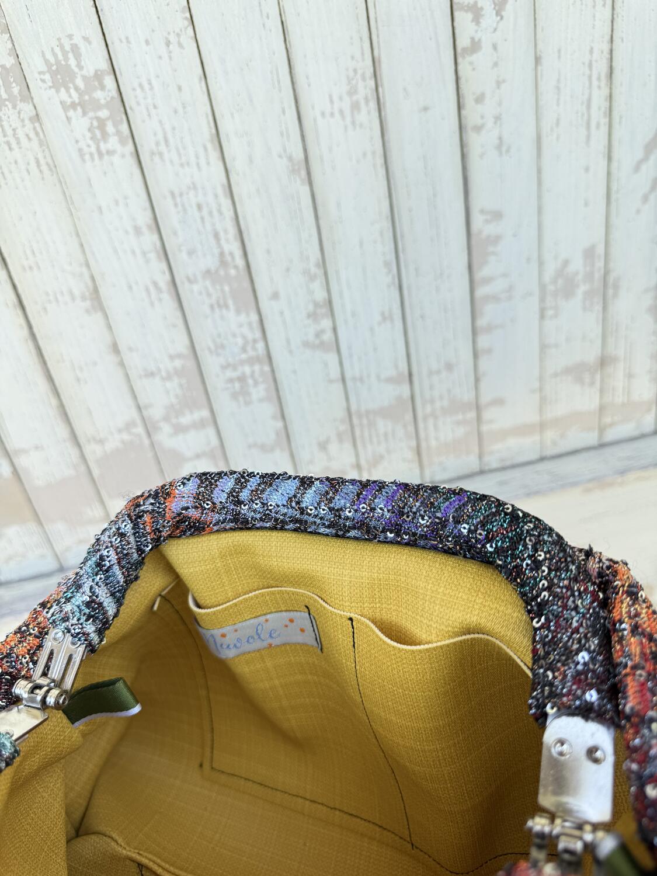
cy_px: 438
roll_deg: +11.0
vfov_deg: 71.6
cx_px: 328
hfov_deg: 56.8
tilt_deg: -36.2
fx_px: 607
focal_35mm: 24
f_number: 1.78
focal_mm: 6.76
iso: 80
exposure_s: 1/399
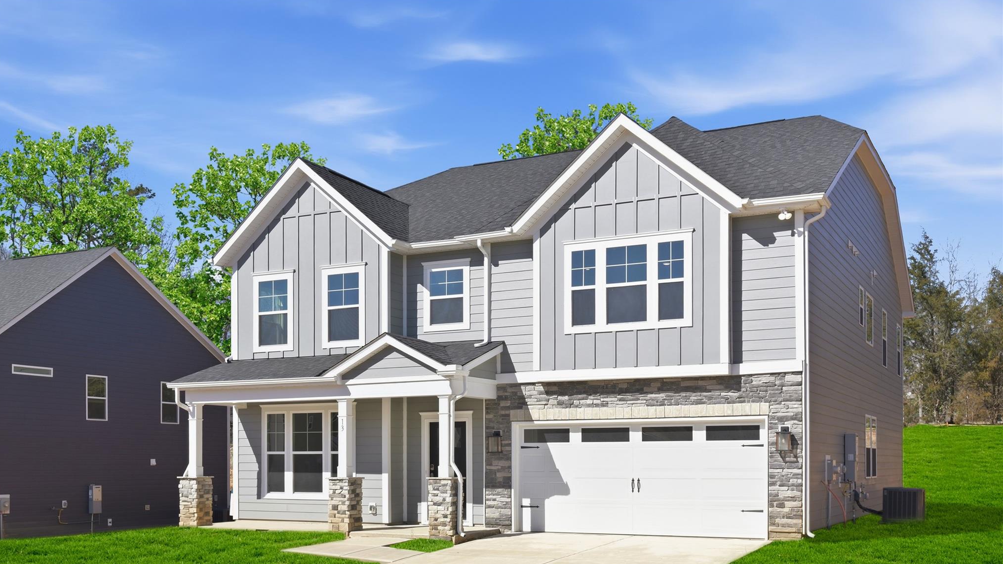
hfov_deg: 52.8
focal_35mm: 38
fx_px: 1011
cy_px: 332
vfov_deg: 31.1
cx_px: 498
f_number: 8
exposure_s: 1/200
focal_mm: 36
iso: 100
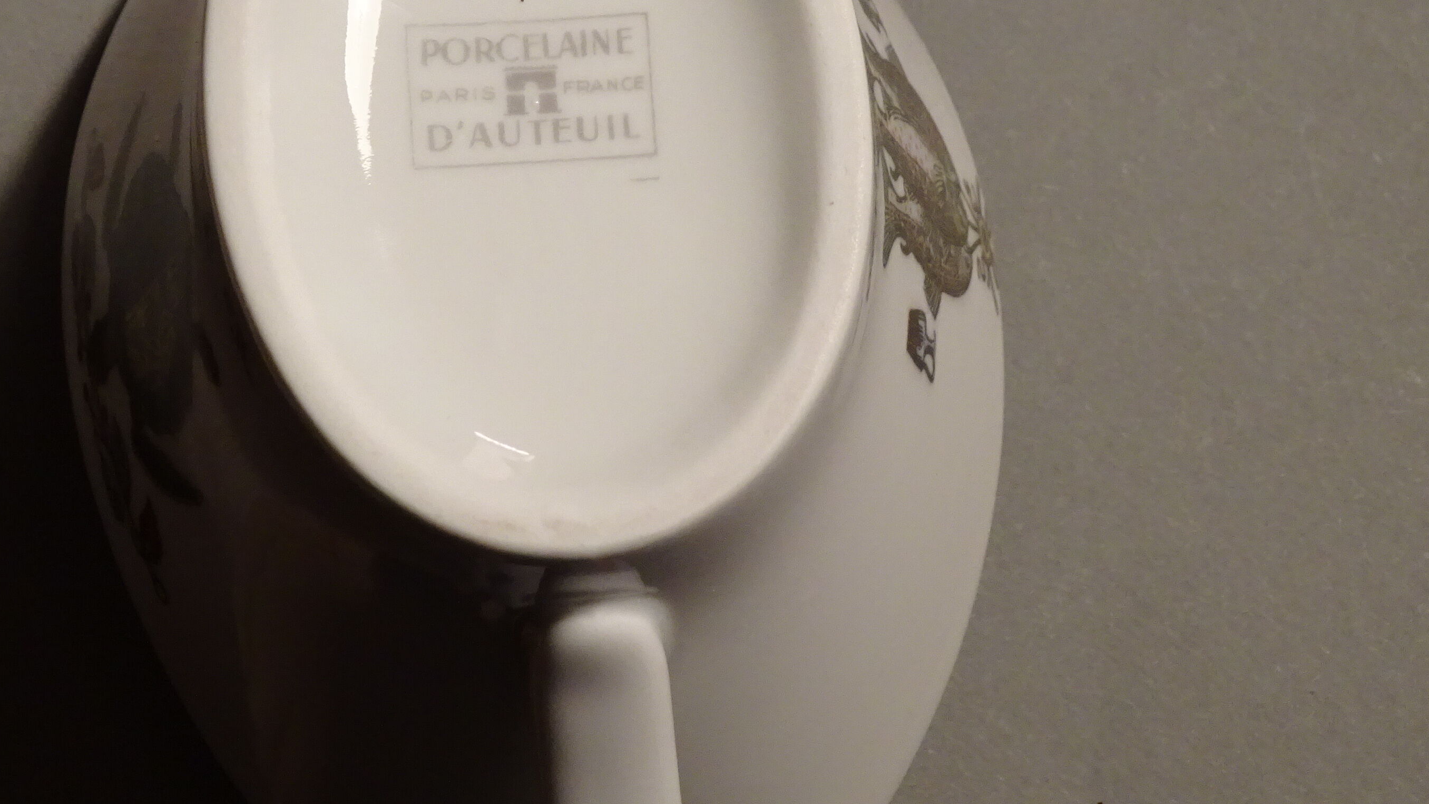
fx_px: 3221
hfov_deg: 24.9
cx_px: 515
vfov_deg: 14.1
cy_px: 118
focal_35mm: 85
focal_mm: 9.87
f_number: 4.5
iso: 400
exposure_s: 1/8
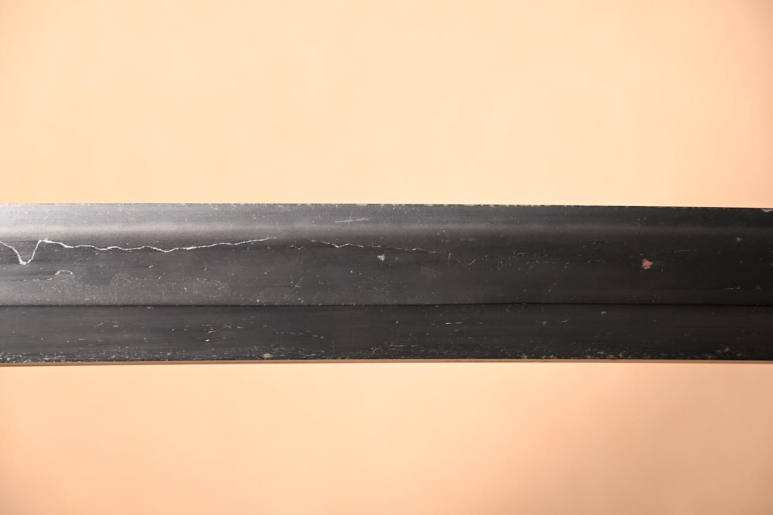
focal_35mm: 106
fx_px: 2275
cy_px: 259
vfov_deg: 12.9
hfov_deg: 19.3
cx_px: 385
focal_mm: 70
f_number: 5.3
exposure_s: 1/2
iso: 100
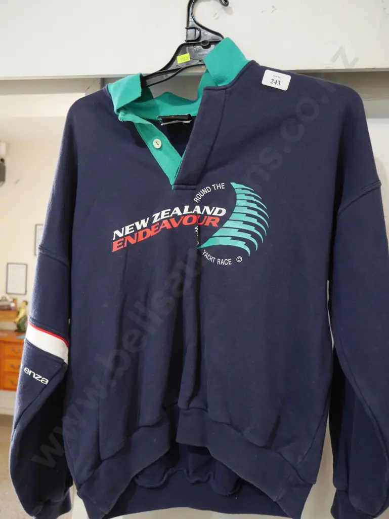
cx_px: 194
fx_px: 449
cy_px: 260
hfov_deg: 46.8
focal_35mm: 30
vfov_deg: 59.9
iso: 1250
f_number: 3.6
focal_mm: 15
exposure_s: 1/60
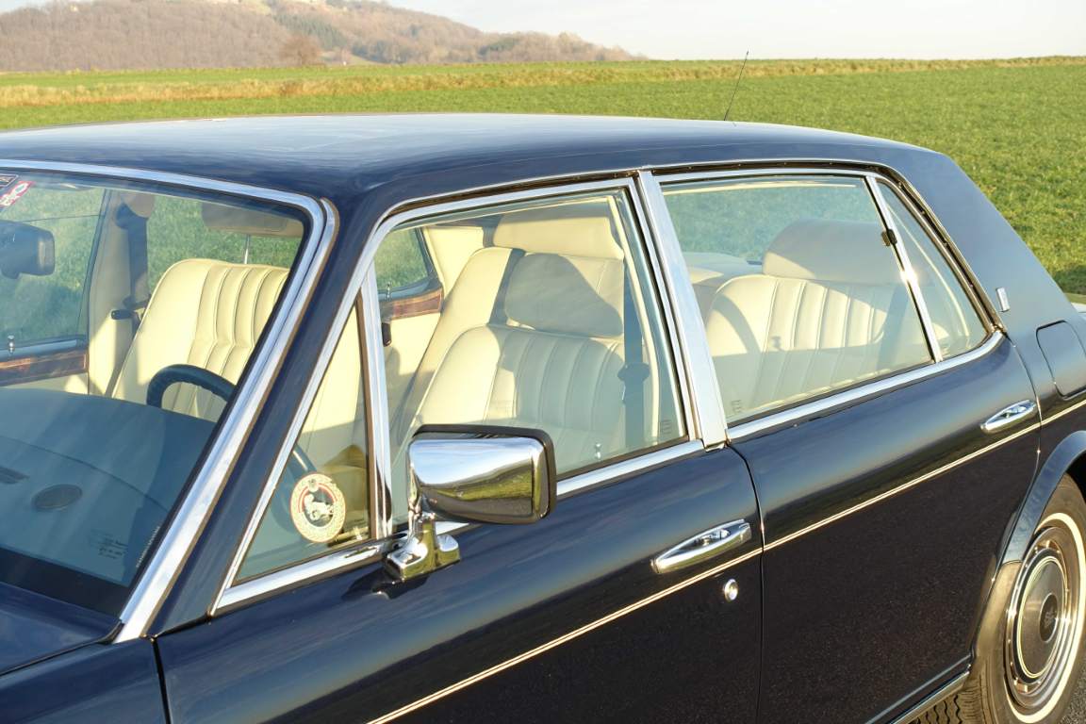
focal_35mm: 50
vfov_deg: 27.0
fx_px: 1508
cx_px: 543
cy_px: 362
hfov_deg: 39.6
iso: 125
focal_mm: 18.51
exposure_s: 1/160
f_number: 4
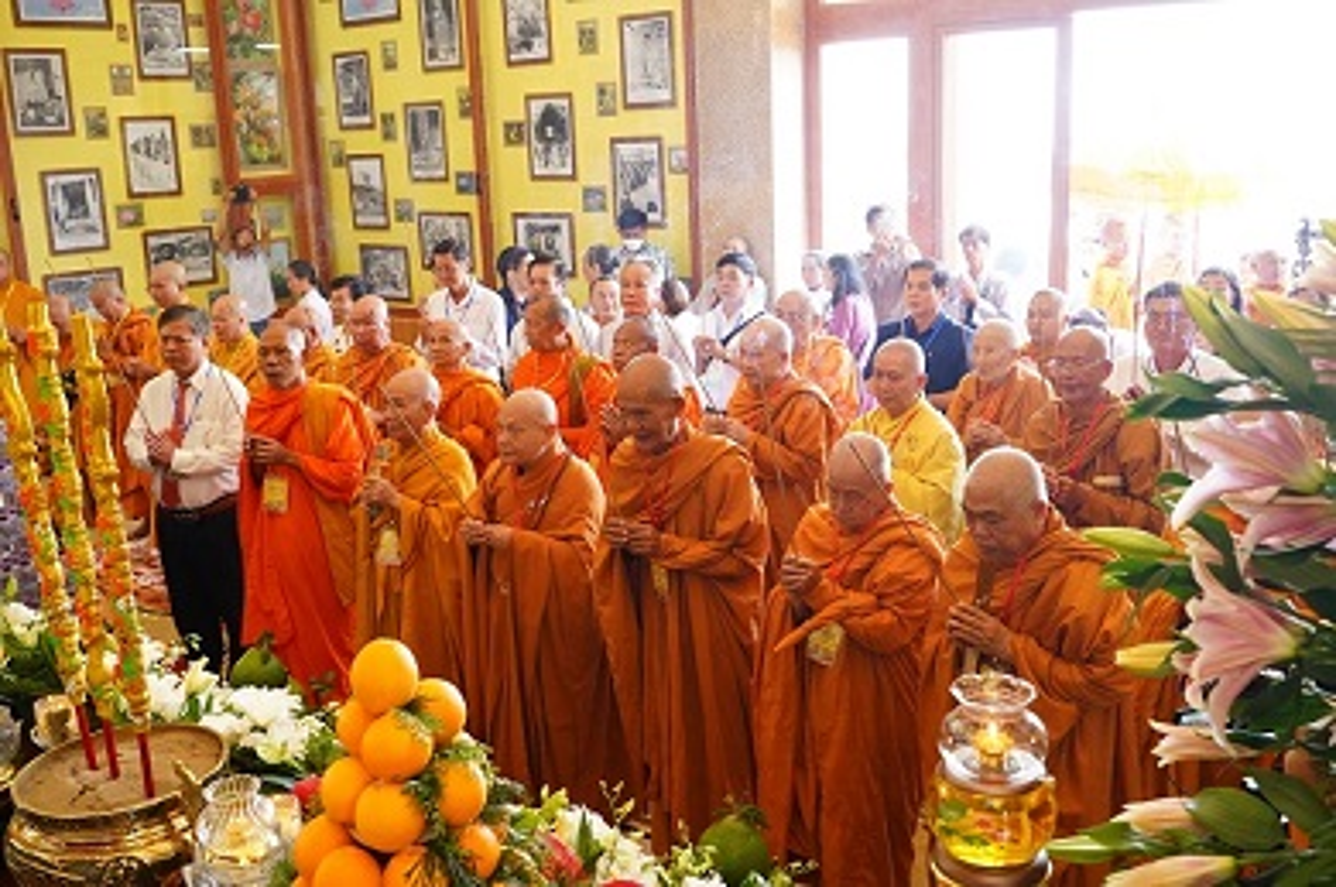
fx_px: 1297
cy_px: 444
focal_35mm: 35
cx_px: 668
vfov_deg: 37.8
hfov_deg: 54.5
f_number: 6.3
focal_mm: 35
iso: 6400
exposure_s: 1/160
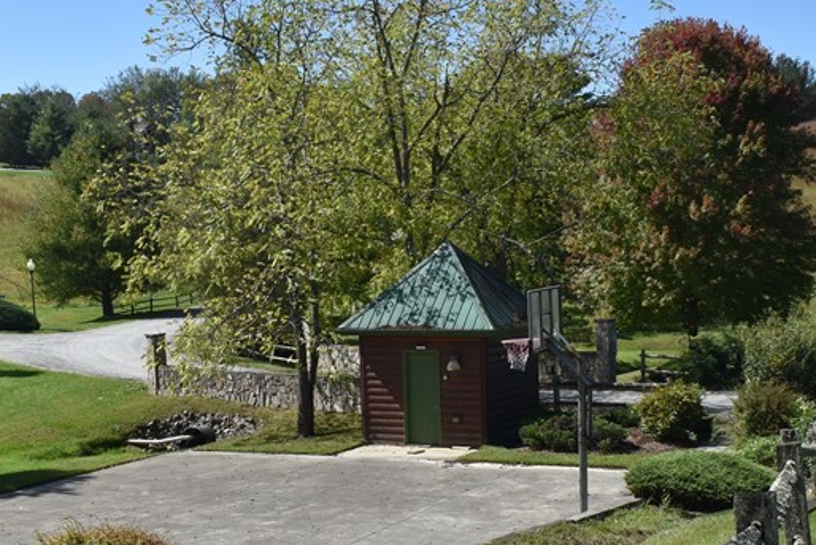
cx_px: 416
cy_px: 356
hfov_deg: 35.0
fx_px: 1292
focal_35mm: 57
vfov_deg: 23.7
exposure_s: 1/250
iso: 100
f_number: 8
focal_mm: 18
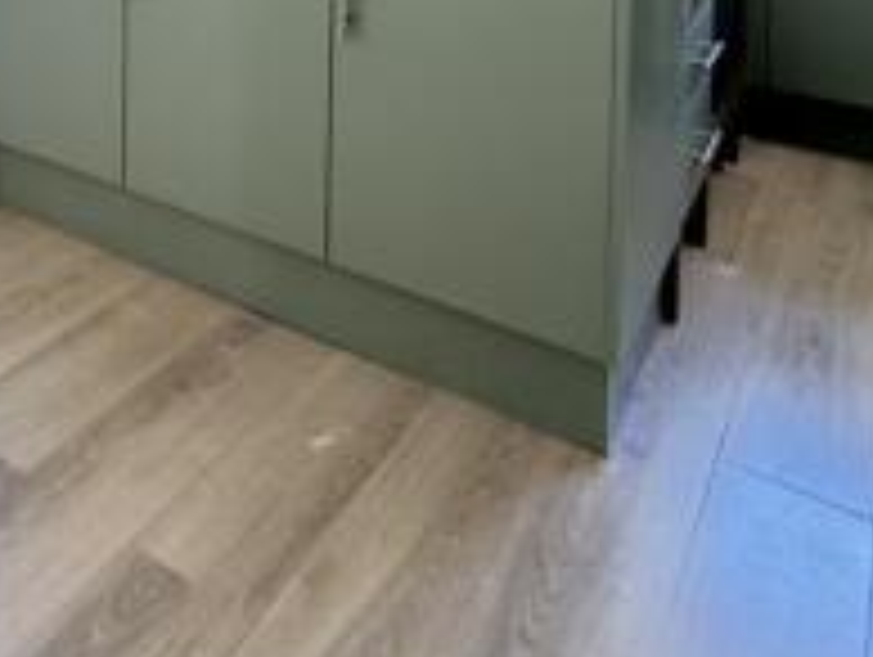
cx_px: -29
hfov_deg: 38.8
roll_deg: -0.9
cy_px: -250
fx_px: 1061
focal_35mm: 42
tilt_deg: -0.7
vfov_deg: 27.3
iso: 500
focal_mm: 2.22
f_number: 2.2
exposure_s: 1/60
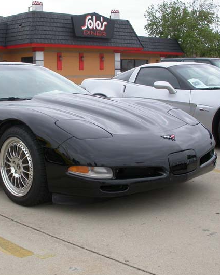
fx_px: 456
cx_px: 52
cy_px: 131
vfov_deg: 33.6
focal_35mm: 56
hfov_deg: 26.7
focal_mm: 7.85
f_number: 6
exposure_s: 1/229
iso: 100
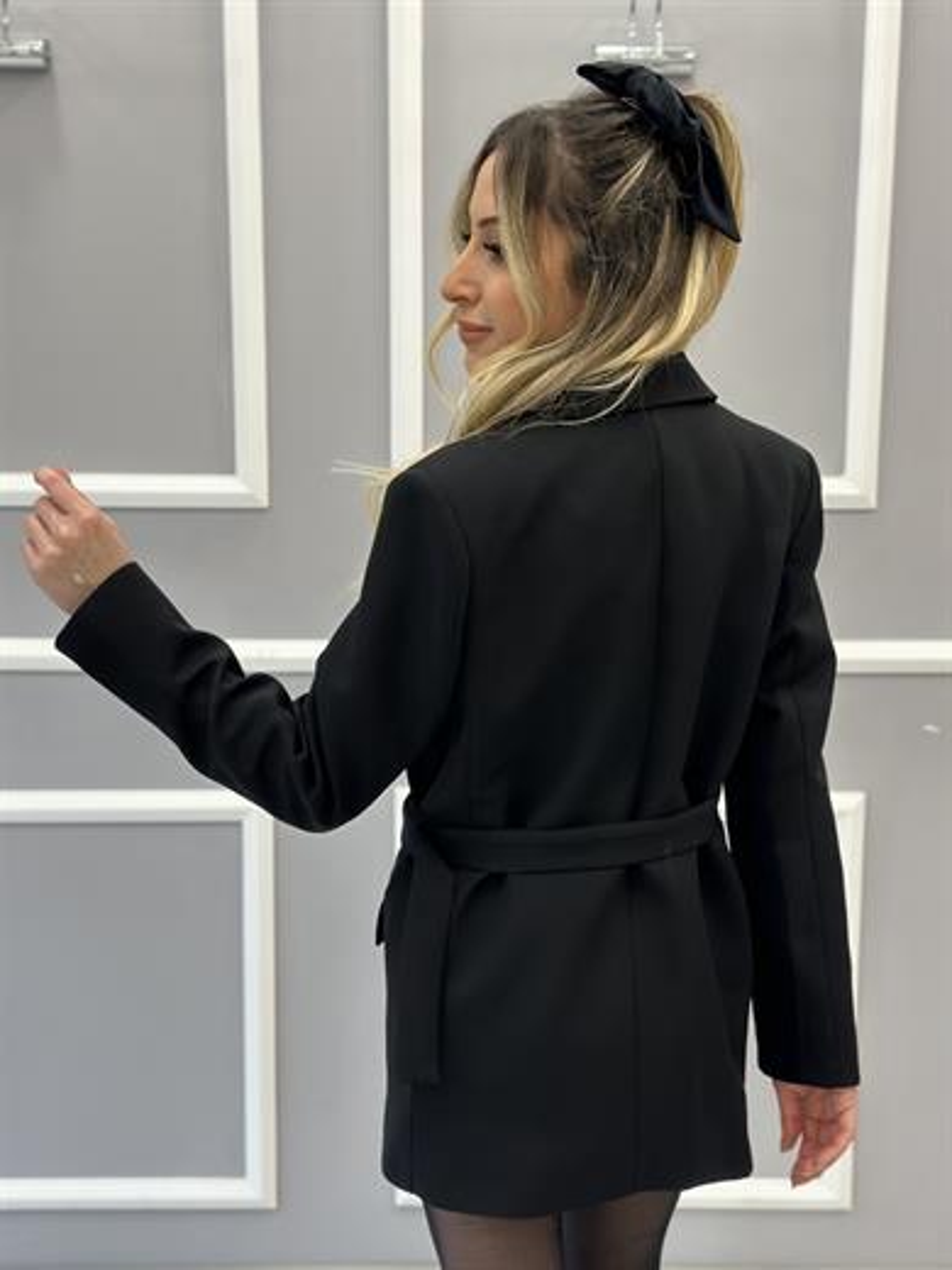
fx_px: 1760
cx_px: 476
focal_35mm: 48
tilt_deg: -9.1
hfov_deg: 30.3
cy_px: 635
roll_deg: -1.0
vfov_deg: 39.7
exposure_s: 1/100
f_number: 1.78
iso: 100
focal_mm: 6.86
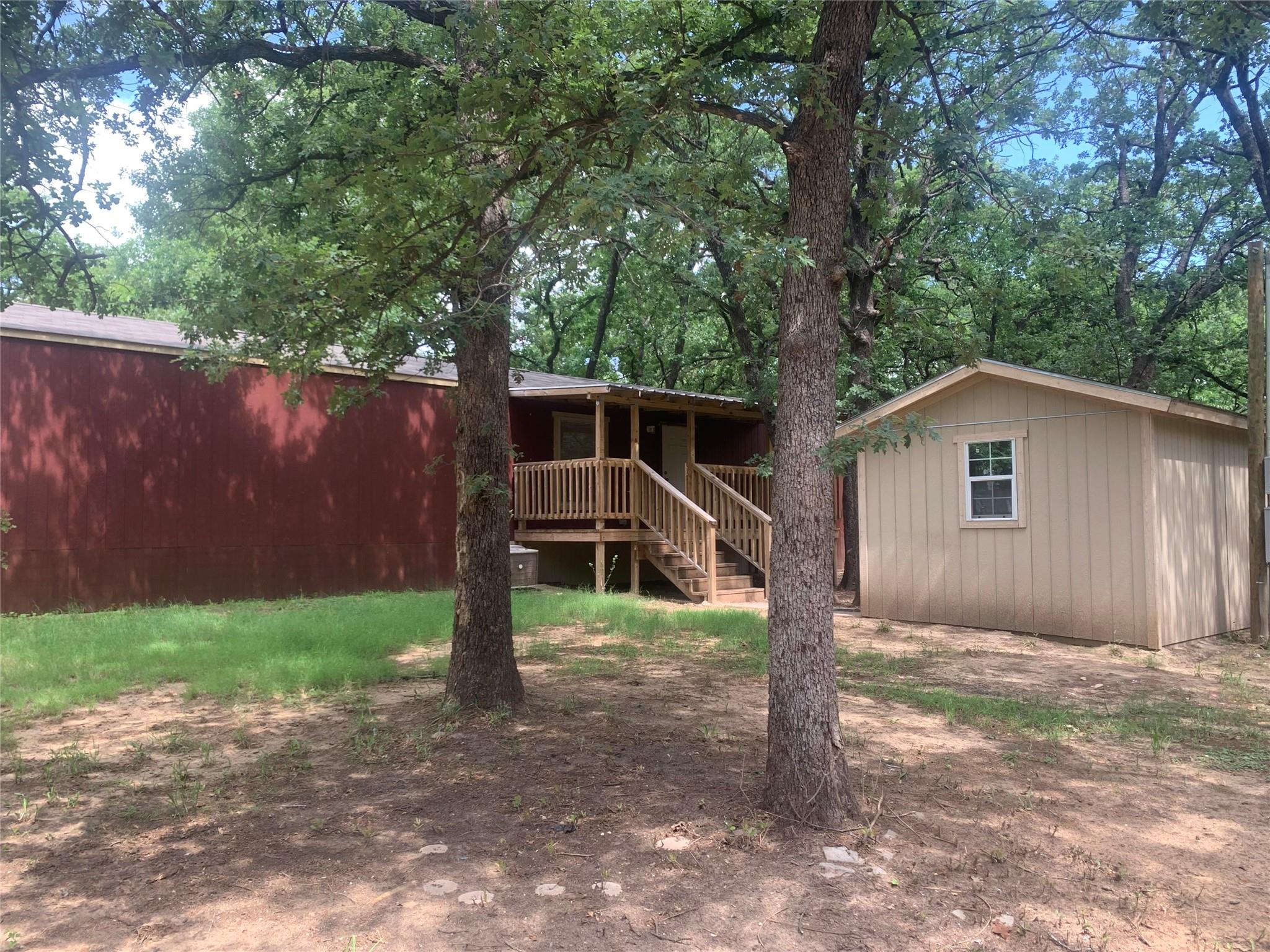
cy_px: 476
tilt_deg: +3.1
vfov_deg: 53.1
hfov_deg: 67.3
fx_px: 954
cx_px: 635
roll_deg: +0.5
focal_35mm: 26
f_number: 1.8
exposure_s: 1/156
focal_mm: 4.25
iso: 25
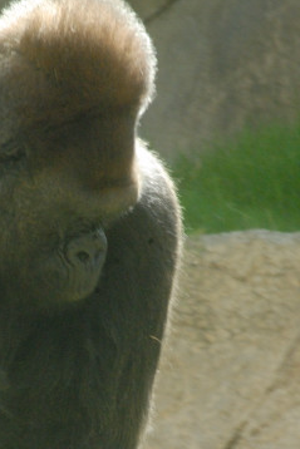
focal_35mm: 754
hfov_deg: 1.8
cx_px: 70
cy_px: 334
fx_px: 9415
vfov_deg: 2.7
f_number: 19
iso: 1600
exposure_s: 1/90
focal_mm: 300
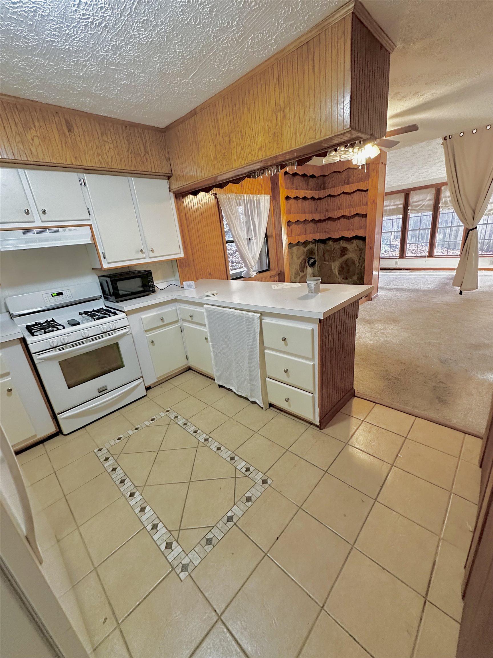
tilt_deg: -19.7
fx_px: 266
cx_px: 246
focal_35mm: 14
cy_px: 329
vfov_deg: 102.1
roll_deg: +5.6
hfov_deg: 85.7
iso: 640
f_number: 2.2
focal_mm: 2.22
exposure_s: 1/60
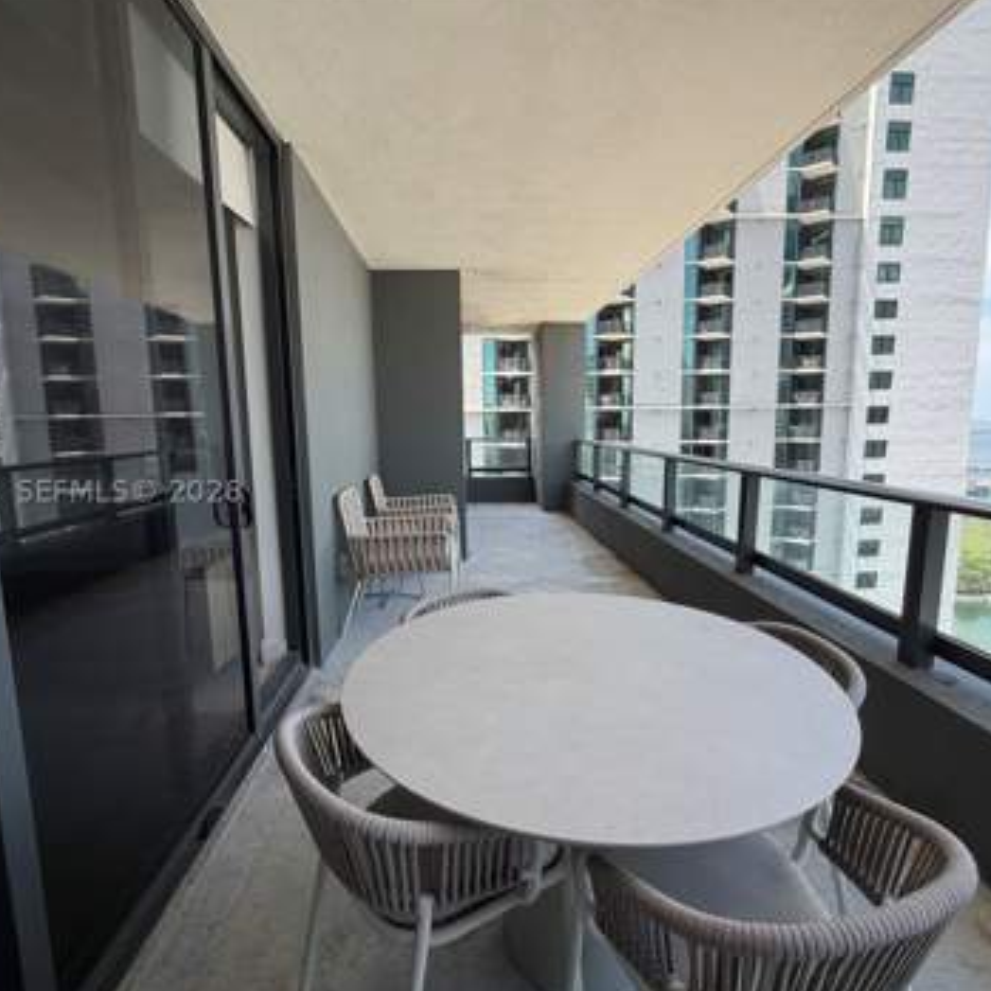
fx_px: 551
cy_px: 491
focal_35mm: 17
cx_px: 503
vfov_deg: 84.0
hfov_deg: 84.0
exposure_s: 1/416
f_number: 2.2
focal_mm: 2.22
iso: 64
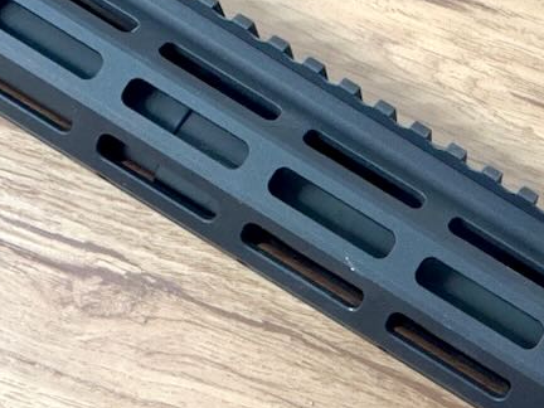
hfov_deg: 17.6
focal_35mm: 111
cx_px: 448
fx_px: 1744
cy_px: 280
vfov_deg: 13.3
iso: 160
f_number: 1.78
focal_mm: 6.86
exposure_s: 1/60
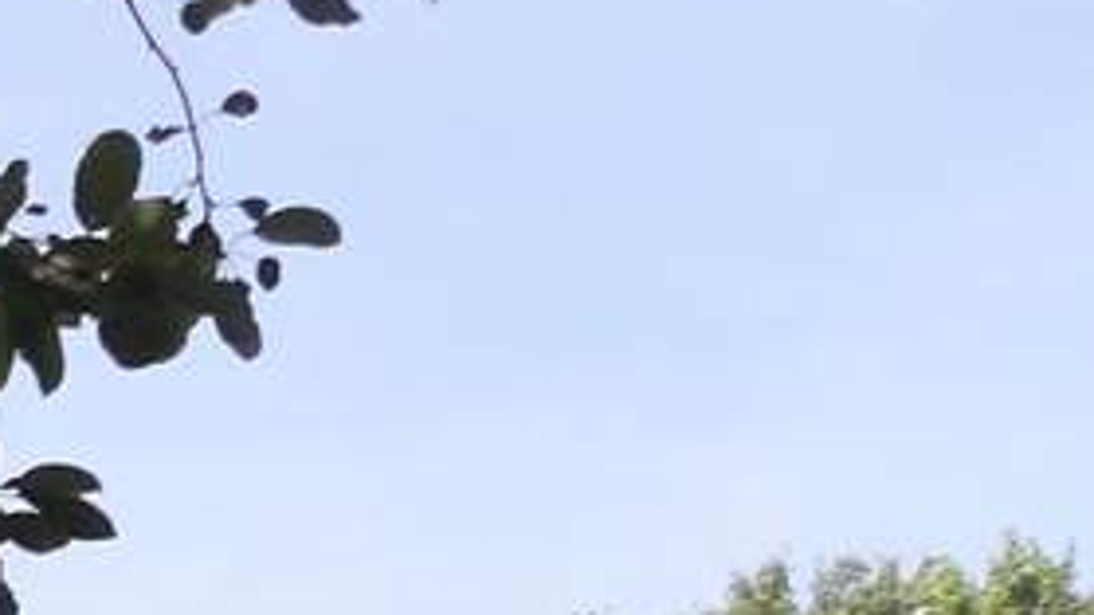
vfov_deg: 9.2
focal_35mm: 120
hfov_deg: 14.8
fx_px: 3481
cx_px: -1059
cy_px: 1383
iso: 100
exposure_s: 1/532
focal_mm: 4.3
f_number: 3.2
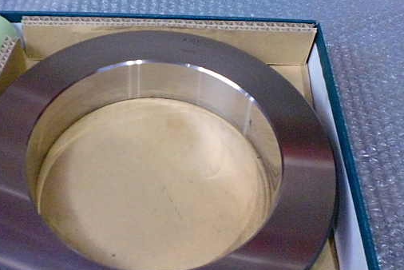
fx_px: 516
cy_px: 164
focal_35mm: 46
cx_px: 155
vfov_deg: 29.2
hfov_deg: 42.4
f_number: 3.1
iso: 640
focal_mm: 6.3
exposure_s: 1/60
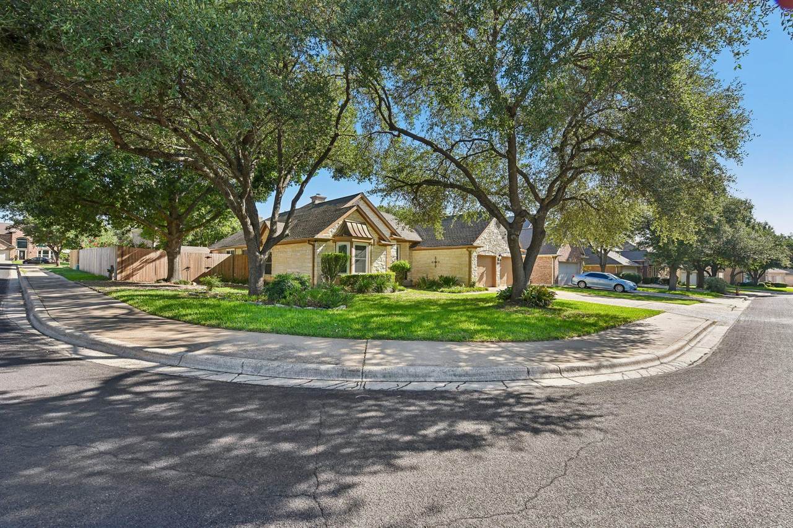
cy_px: 264
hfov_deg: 100.4
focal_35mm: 15
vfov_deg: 77.3
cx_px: 396
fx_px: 330
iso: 100
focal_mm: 15
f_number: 8
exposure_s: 1/80
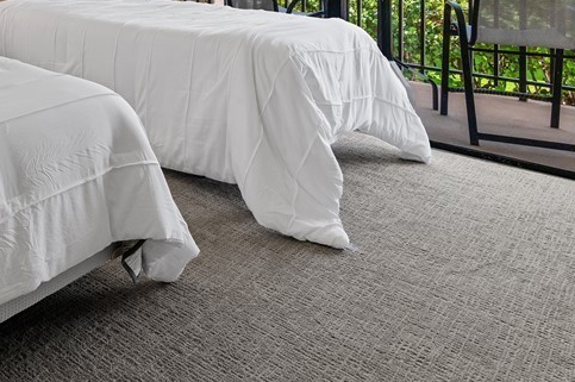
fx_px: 574
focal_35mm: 36
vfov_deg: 32.3
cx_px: 1
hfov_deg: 45.1
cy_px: -42
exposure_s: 1/20
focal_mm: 16
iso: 640
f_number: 10
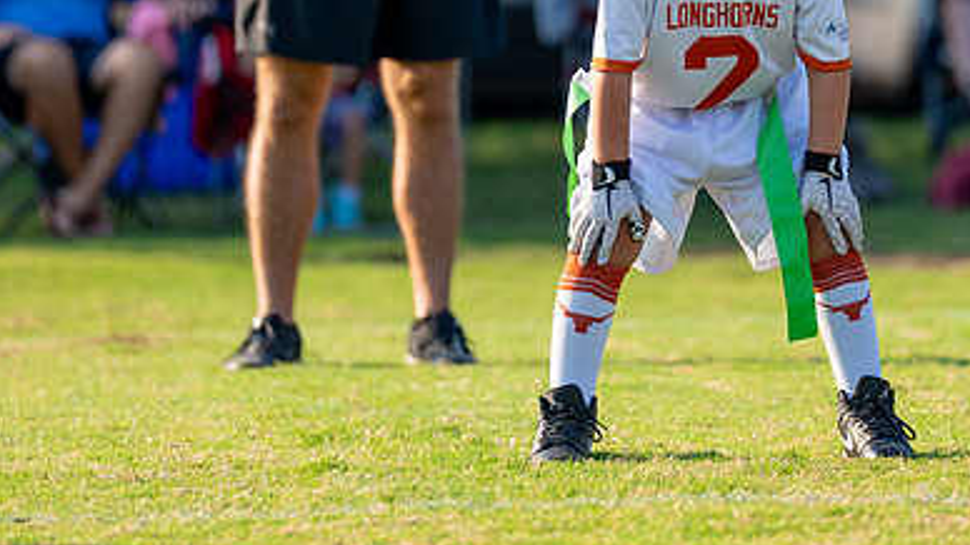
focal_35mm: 499
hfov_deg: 4.3
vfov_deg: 2.4
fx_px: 12831
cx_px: 736
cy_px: 3
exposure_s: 1/2000
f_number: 2.8
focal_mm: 200
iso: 250
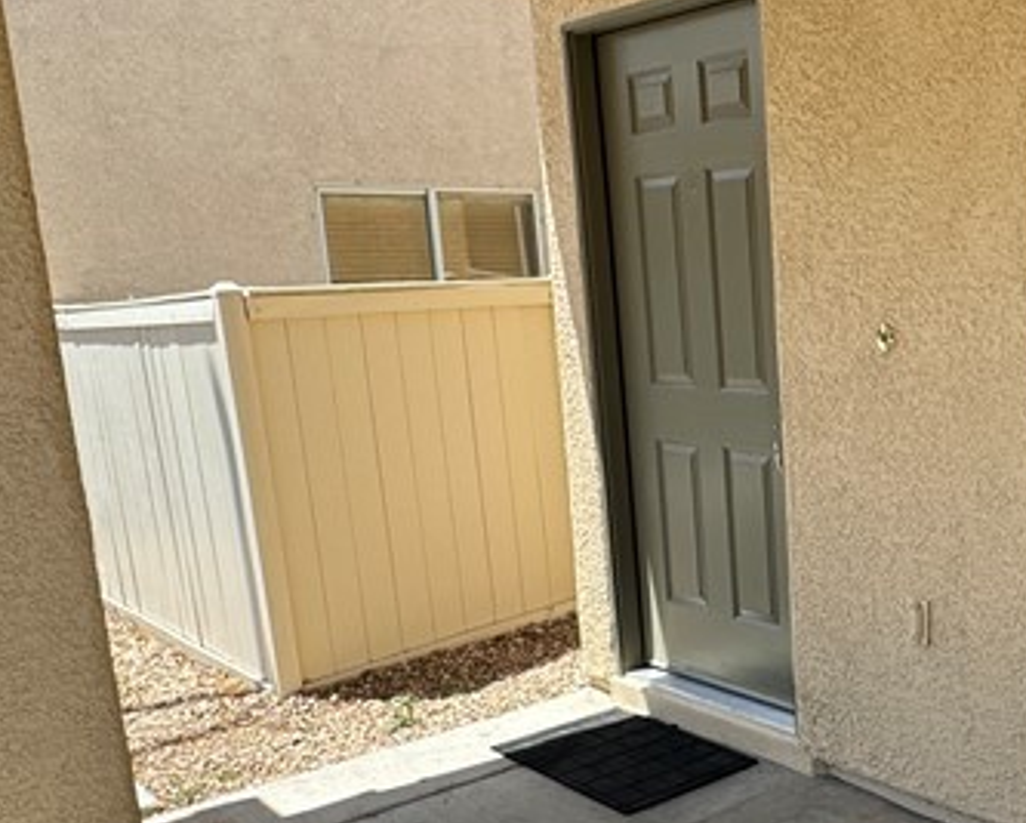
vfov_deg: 35.5
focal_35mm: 42
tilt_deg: -12.9
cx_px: 967
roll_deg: +2.2
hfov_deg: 39.8
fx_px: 1276
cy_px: 527
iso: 50
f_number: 2.2
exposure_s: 1/1143
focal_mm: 2.22
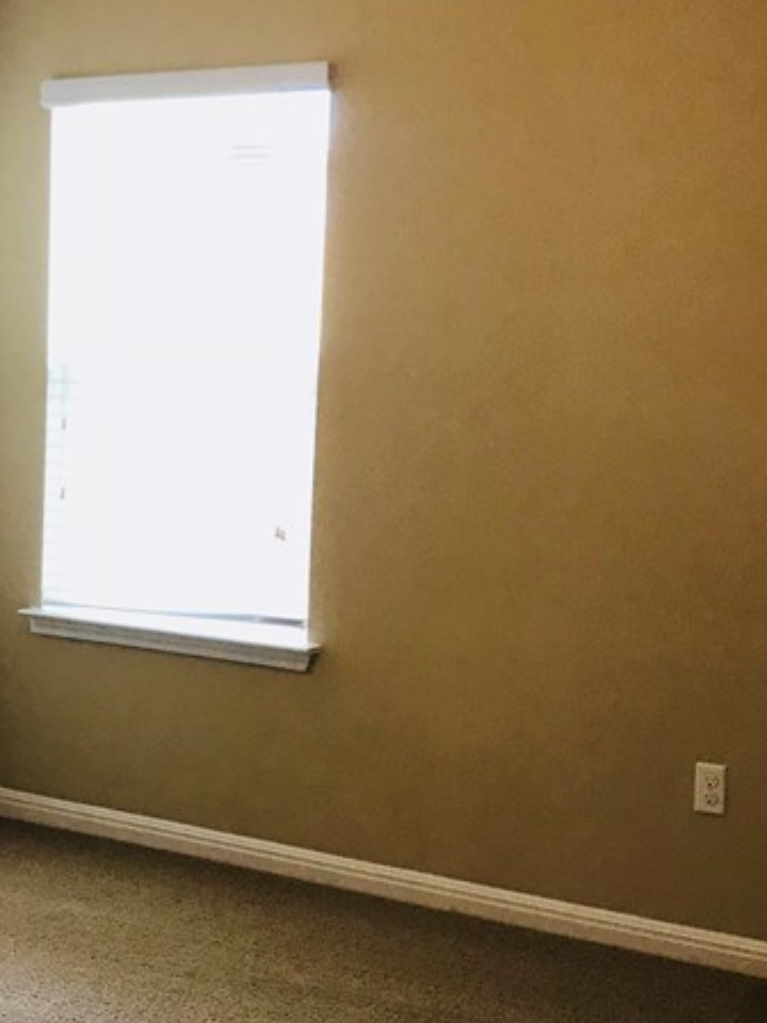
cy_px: 530
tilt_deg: -3.4
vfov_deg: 30.3
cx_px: 128
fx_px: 1891
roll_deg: -2.7
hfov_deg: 22.5
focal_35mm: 64
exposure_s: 1/24
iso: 40
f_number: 1.8
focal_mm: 3.99
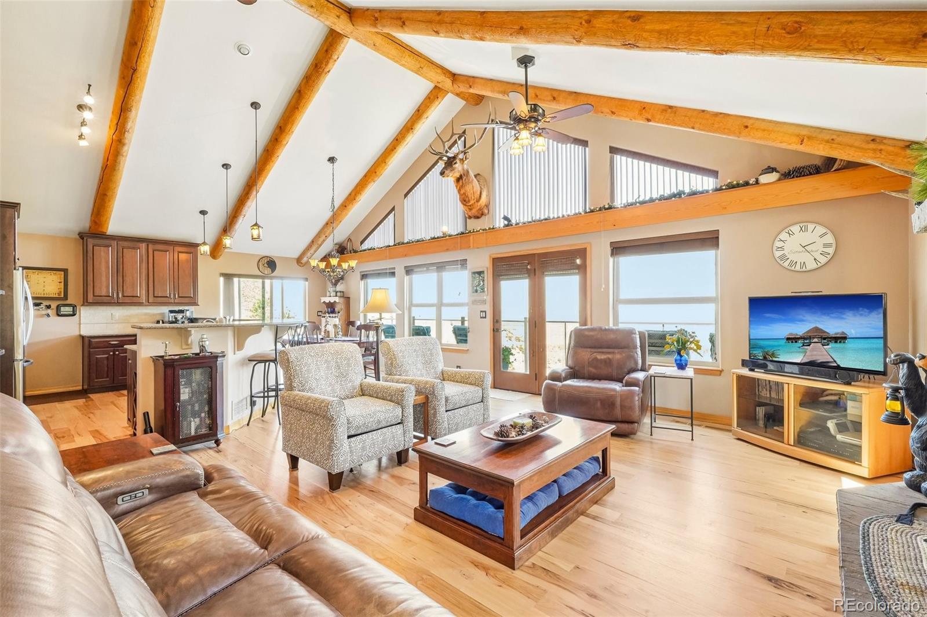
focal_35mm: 16
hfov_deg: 98.2
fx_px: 402
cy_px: 308
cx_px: 464
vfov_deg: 75.1
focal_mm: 10.4
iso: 800
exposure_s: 1/5
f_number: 8
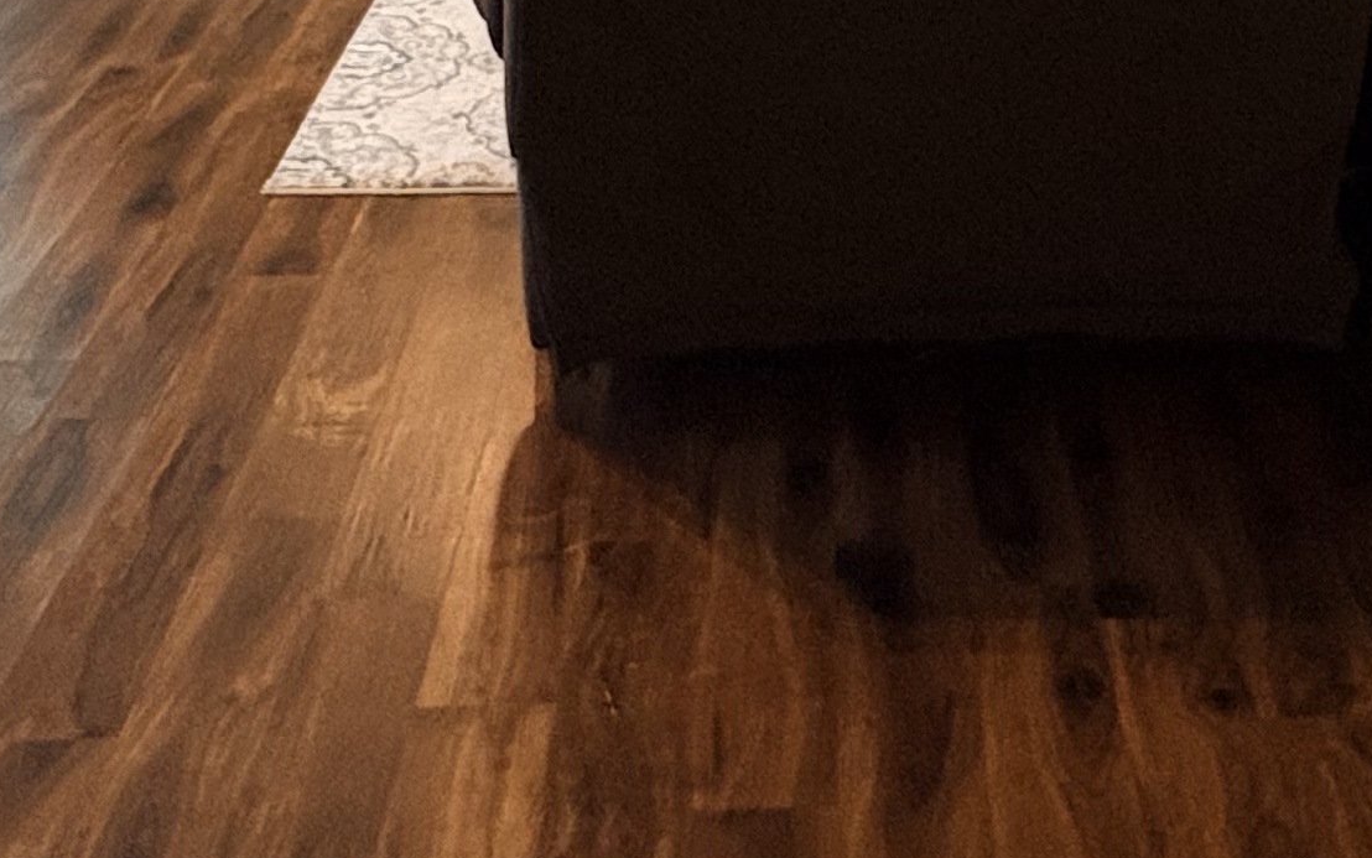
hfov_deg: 37.3
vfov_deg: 20.7
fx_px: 2020
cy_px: -402
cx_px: 862
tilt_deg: -9.5
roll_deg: -0.7
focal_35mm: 54
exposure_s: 1/60
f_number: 2.2
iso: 500
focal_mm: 2.22
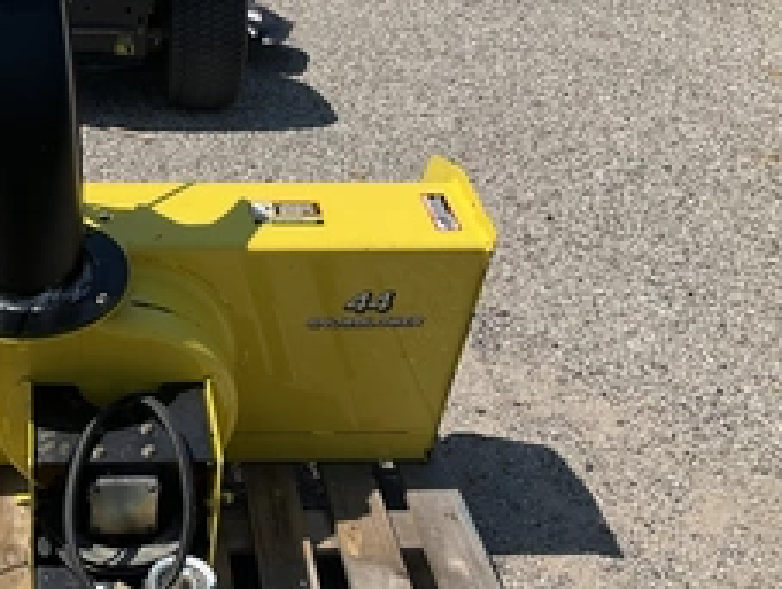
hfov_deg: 35.8
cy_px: 382
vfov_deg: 28.5
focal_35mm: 51
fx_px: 1154
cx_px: 124
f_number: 1.8
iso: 25
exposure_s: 1/2227
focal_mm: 3
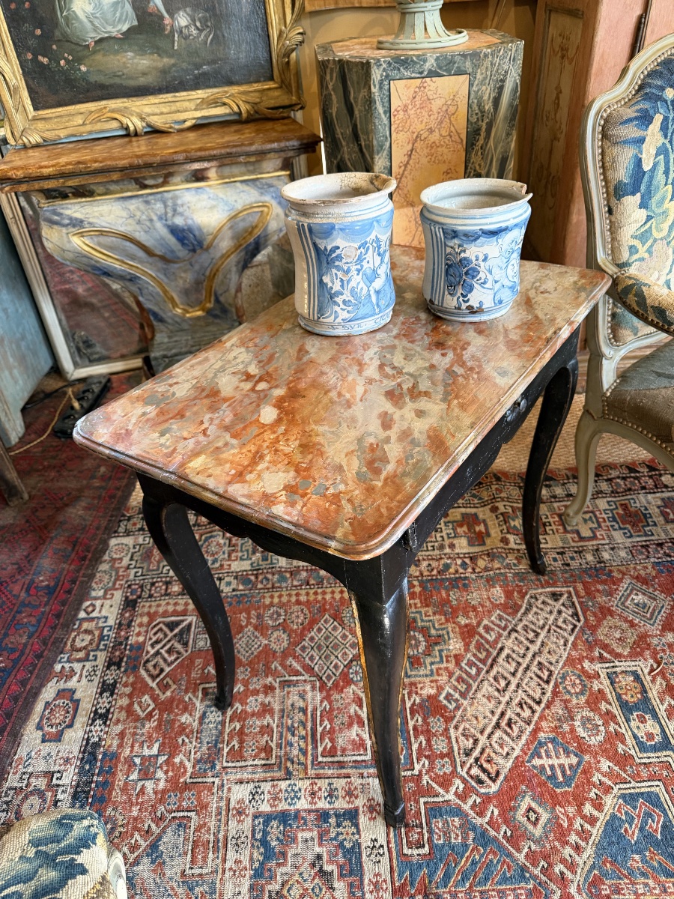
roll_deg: +6.0
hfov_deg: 56.8
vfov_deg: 71.6
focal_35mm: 24
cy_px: 450
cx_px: 337
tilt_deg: -37.1
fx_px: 623
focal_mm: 6.76
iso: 250
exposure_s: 1/50
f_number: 1.78
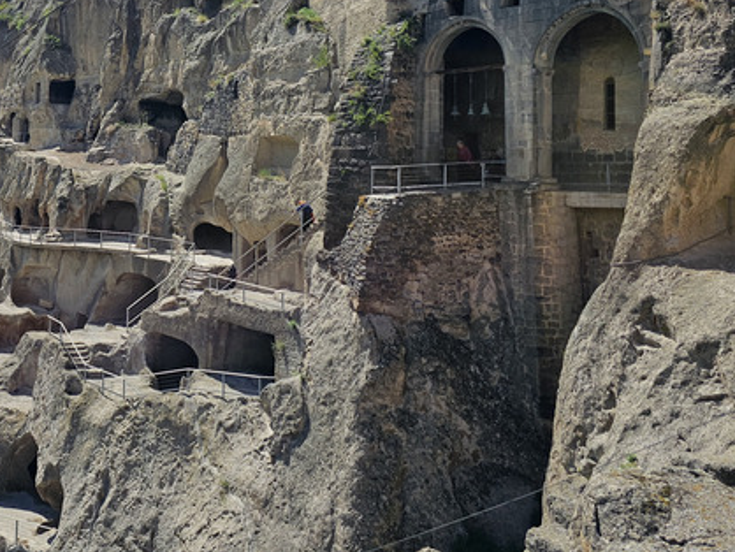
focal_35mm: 44
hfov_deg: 39.5
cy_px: 93
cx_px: 60
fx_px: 935
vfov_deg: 31.8
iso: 16
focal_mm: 6.3
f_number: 1.7
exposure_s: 1/1542
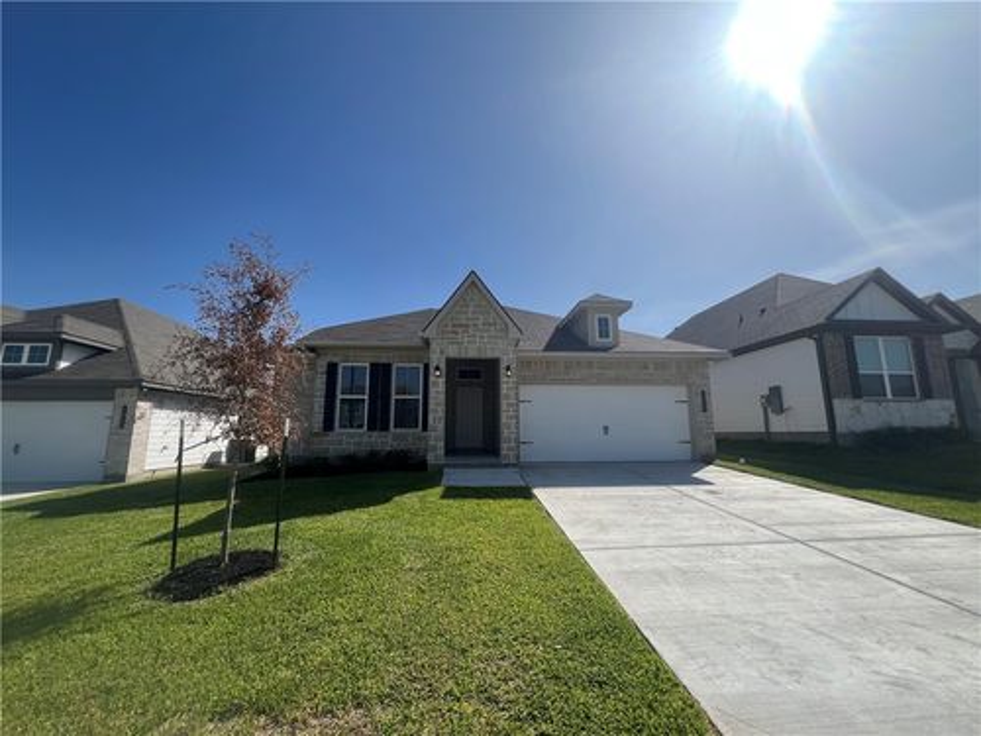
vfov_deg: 89.9
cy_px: 368
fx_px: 368
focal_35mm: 13
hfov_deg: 106.2
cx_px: 490
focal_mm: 1.57
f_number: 1.8
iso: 32
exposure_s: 1/2179
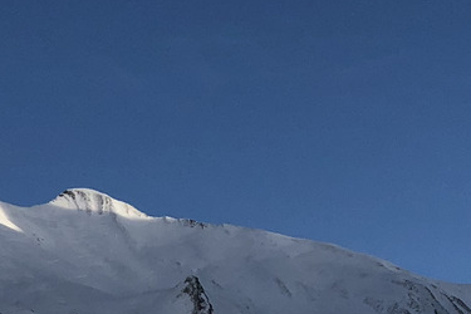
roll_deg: +3.5
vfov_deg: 5.9
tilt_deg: +11.7
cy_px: 308
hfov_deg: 8.7
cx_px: 663
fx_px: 3022
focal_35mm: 231
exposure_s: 1/1021
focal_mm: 6
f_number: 2.4
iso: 16
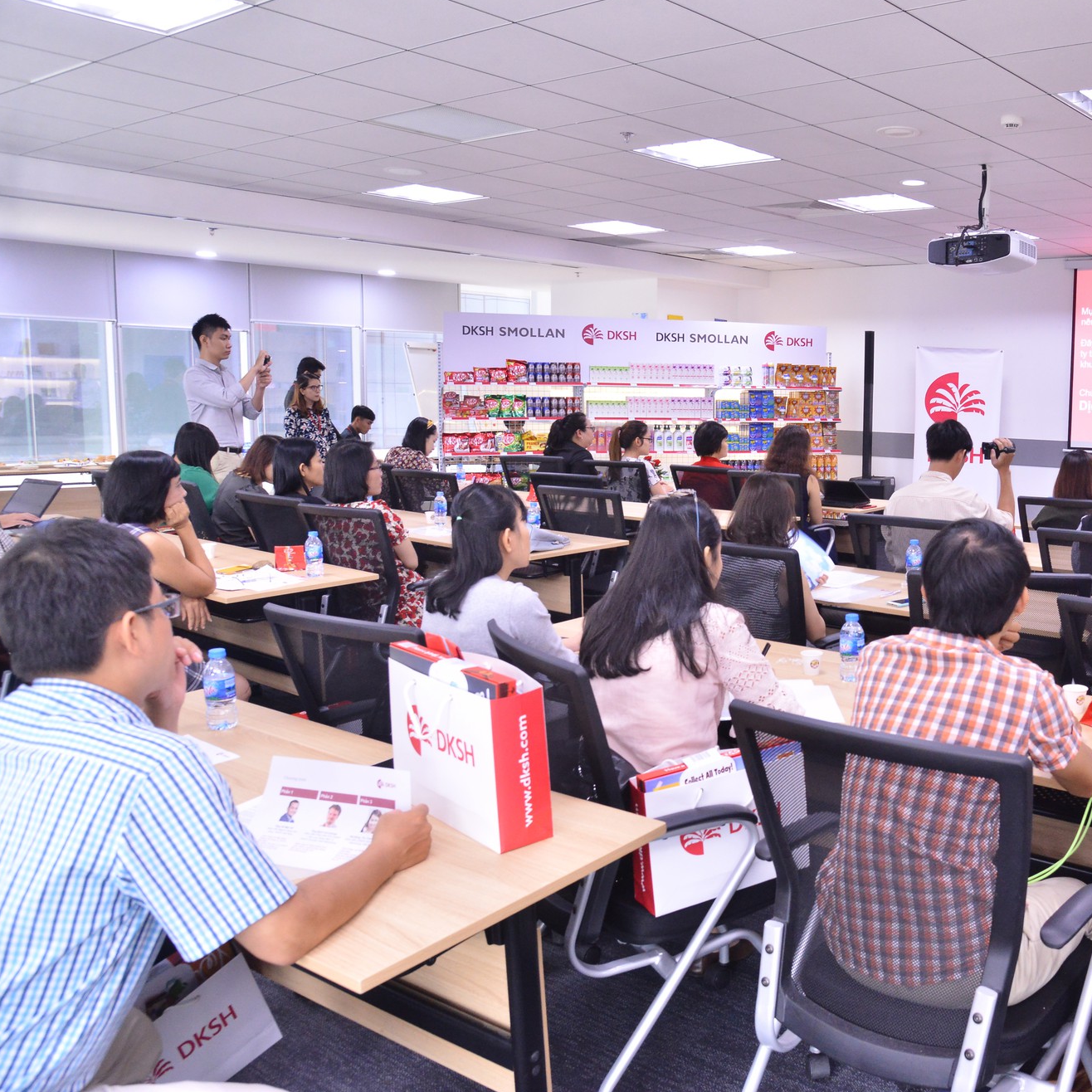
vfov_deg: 52.5
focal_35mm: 31
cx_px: 826
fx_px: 1106
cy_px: 545
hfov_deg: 50.3
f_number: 7.1
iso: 2500
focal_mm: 24
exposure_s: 1/50
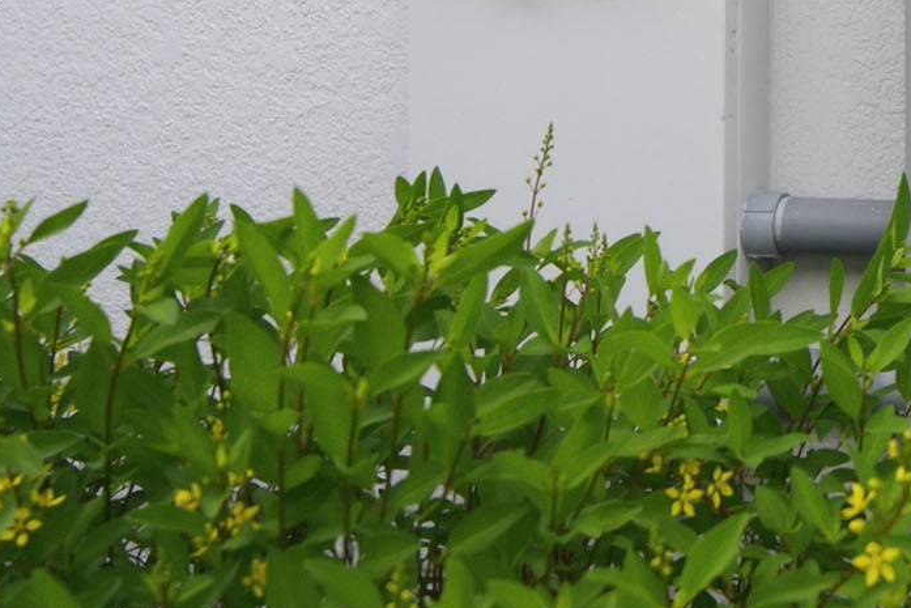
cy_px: -118
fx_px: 1569
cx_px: 982
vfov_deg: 20.5
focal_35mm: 62
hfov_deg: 29.5
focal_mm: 24
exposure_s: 1/2500
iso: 640
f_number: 4
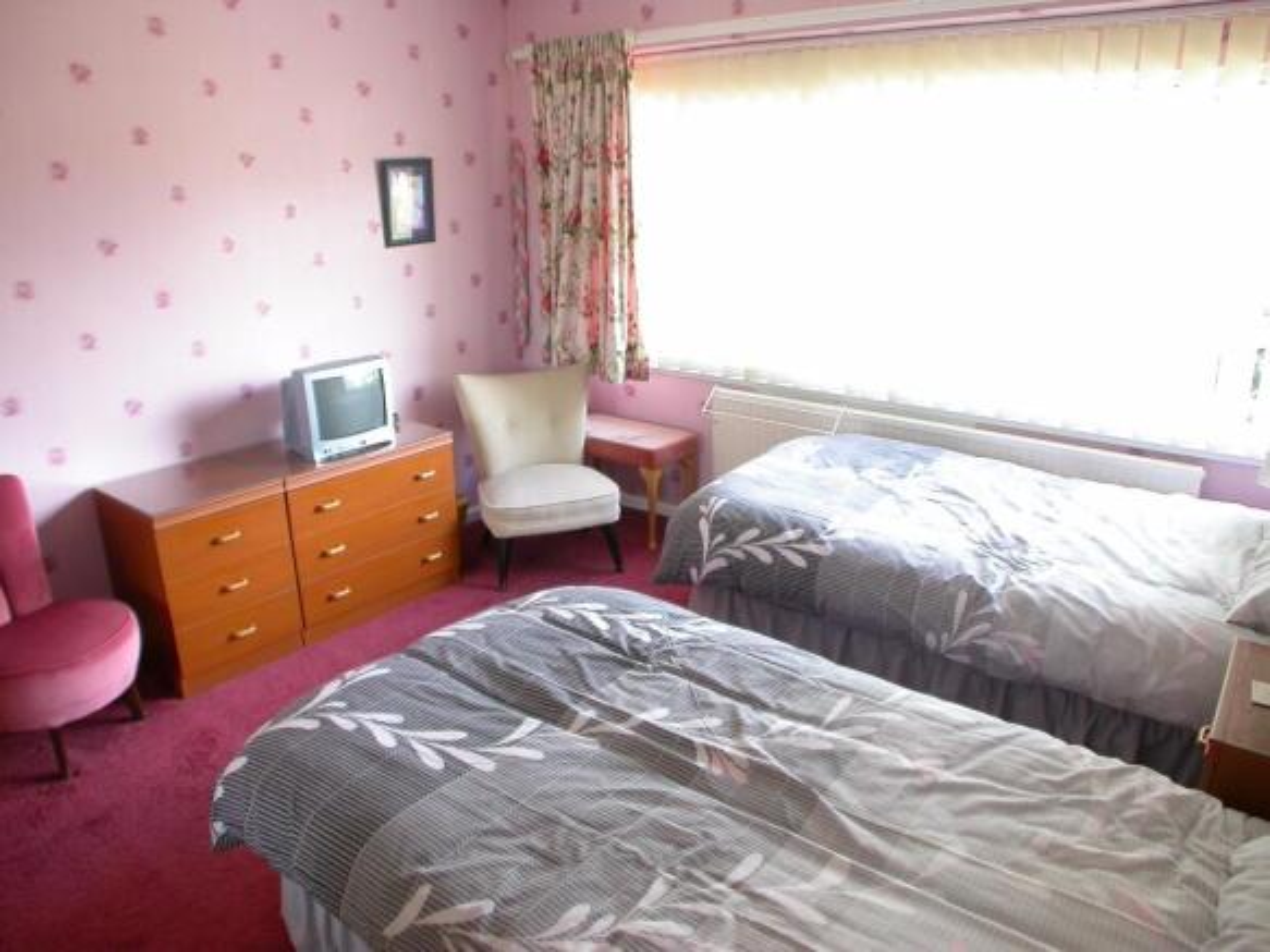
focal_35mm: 38
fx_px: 1394
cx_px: 635
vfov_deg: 37.7
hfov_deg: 49.0
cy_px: 476
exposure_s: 1/18.7
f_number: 2.6
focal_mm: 7.85
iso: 100
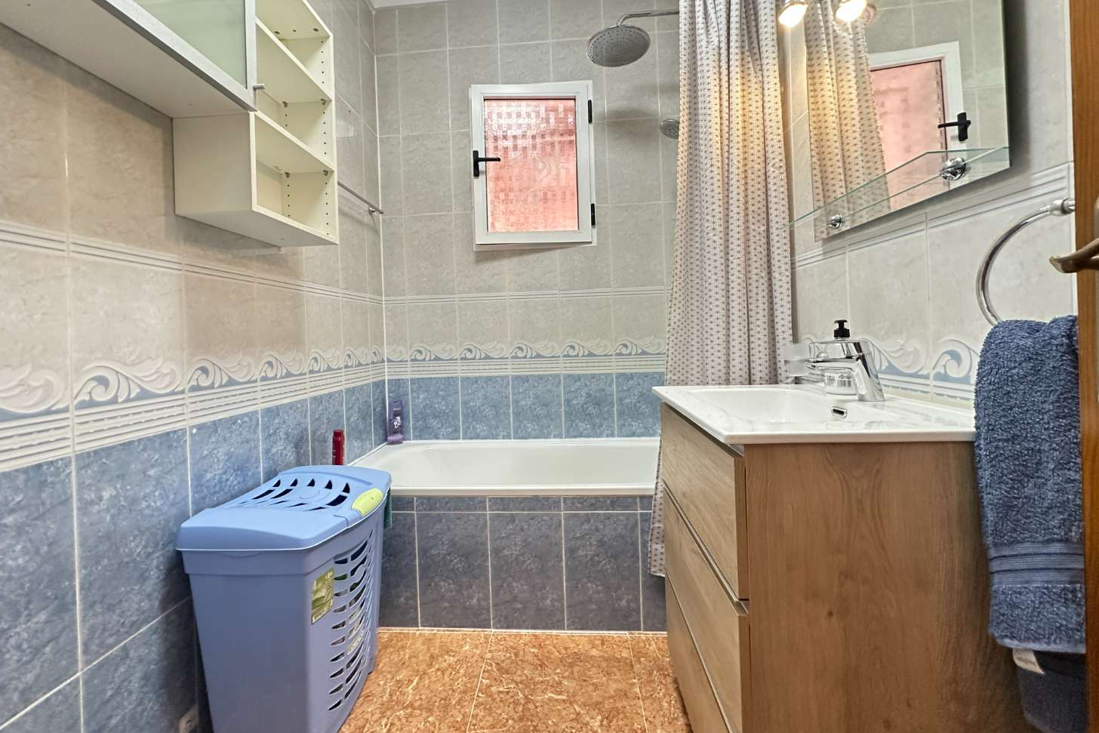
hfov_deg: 100.4
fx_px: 458
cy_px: 339
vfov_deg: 77.2
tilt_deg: -0.3
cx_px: 536
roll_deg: +1.1
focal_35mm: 15
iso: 400
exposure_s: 1/60
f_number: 2.2
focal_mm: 2.22
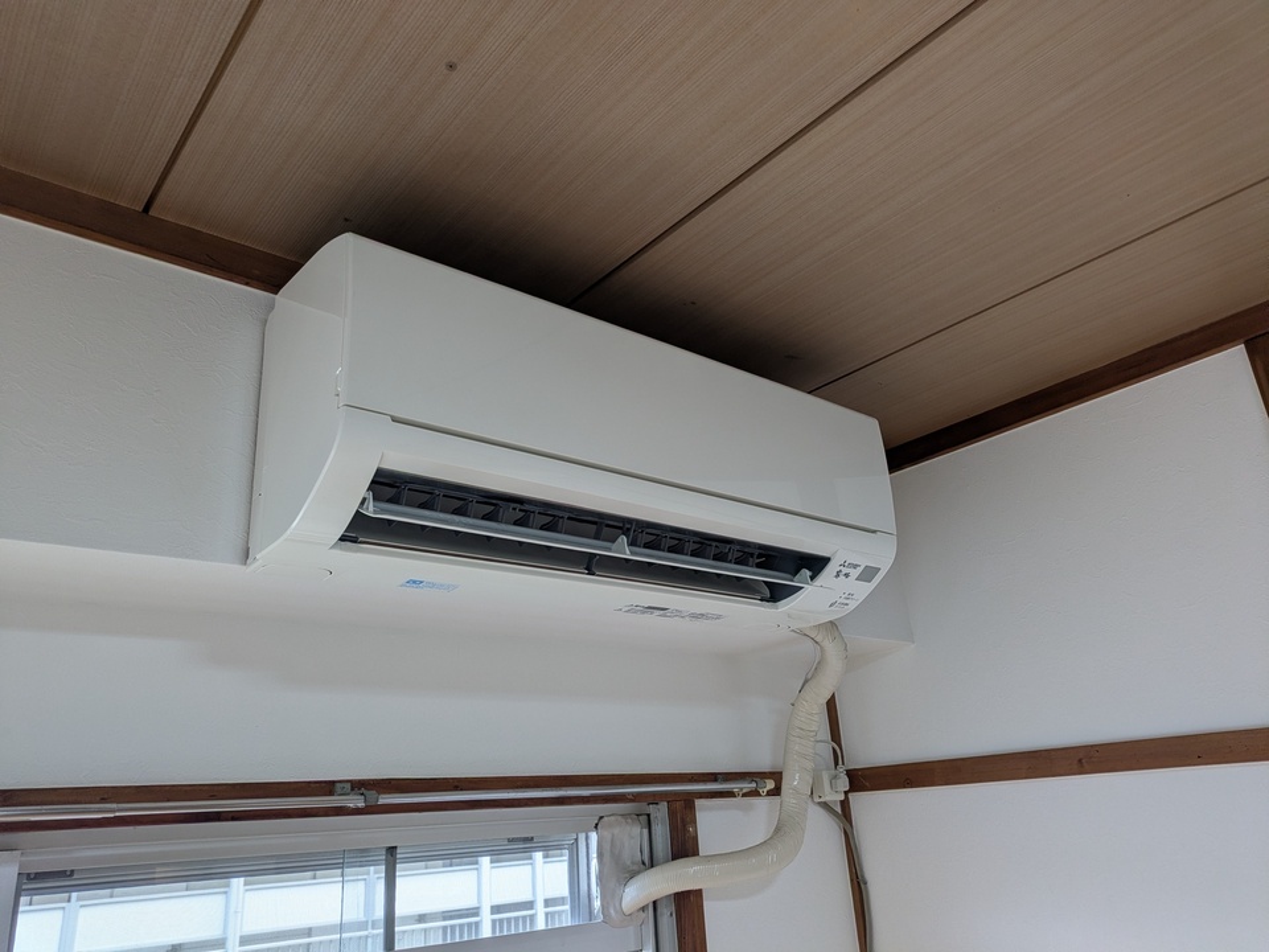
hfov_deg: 69.4
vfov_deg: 54.9
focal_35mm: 25
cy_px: 476
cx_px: 634
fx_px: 916
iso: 63
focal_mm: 5.43
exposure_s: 1/120
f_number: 1.89
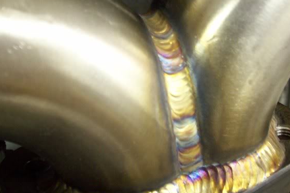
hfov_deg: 36.2
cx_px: 155
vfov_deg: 24.6
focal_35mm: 55
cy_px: 101
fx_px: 443
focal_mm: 6.2
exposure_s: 1/9.63
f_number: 2.8
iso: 160
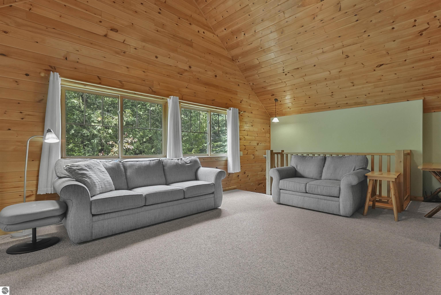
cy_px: 148
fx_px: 172
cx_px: 220
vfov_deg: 81.3
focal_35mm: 14
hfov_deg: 104.2
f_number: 10
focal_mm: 14
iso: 2000
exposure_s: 1/10
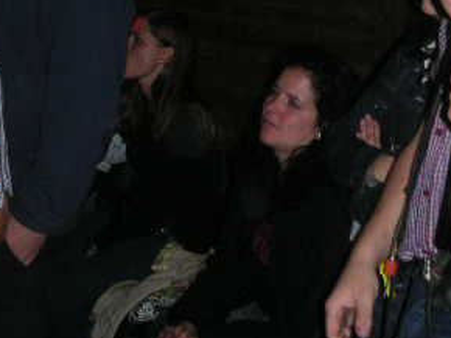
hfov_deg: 23.2
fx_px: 1094
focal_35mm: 84
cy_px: 0
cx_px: 300
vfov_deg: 17.2
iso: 160
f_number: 2.8
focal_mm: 6
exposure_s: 1/45
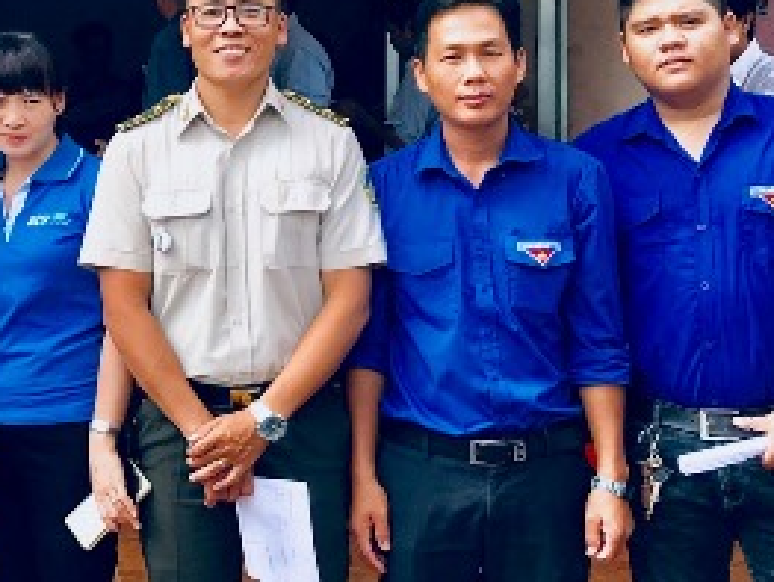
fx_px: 1835
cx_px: 56
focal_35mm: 82
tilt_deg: -1.1
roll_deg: +0.5
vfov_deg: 18.0
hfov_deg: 23.1
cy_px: 174
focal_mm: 3.99
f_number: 1.8
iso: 20
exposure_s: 1/643
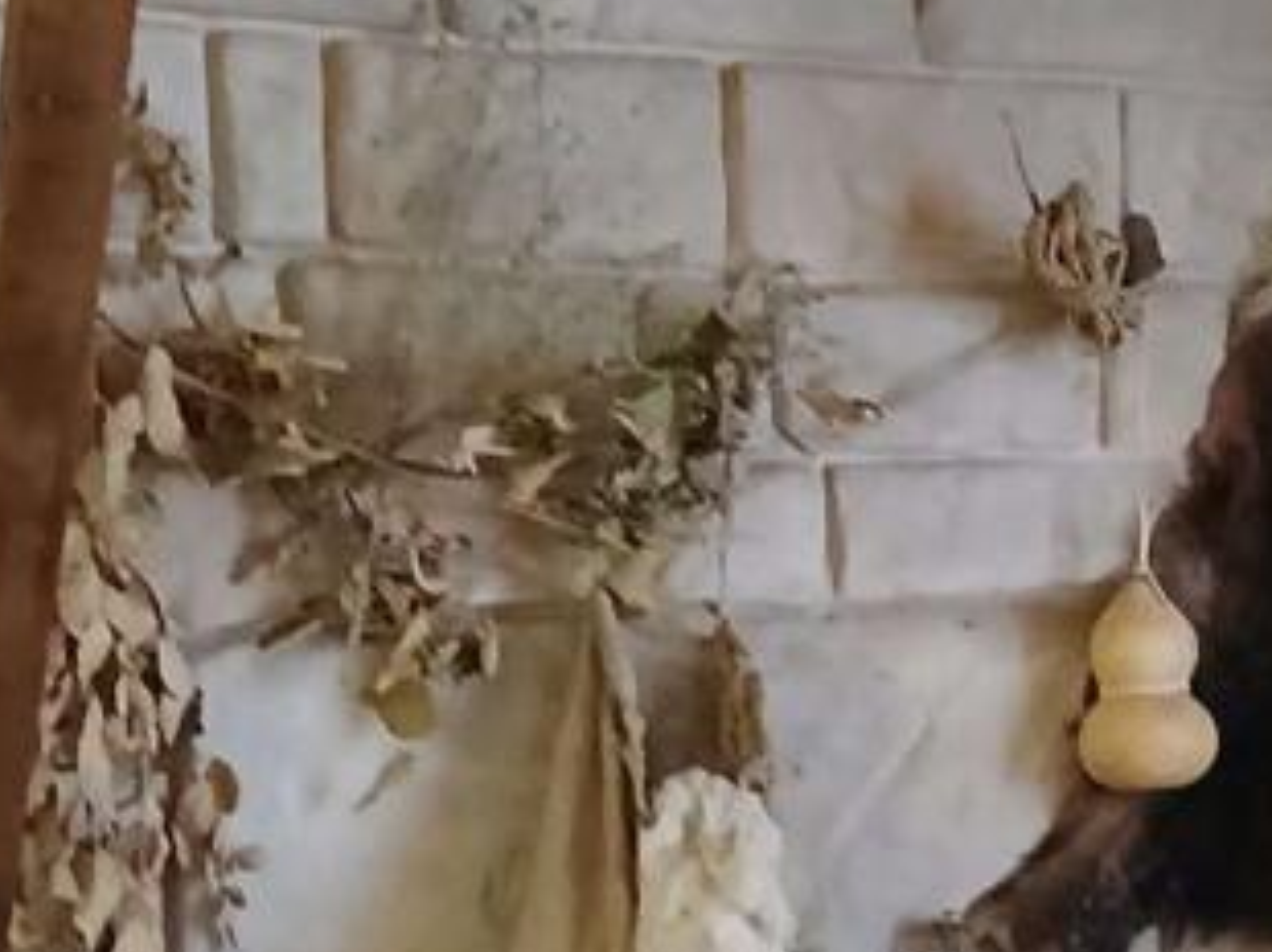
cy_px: 915
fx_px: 3158
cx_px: 1128
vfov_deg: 16.8
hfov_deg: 22.3
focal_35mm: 86
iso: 2500
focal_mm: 3.98
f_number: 1.8
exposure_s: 1/16.7
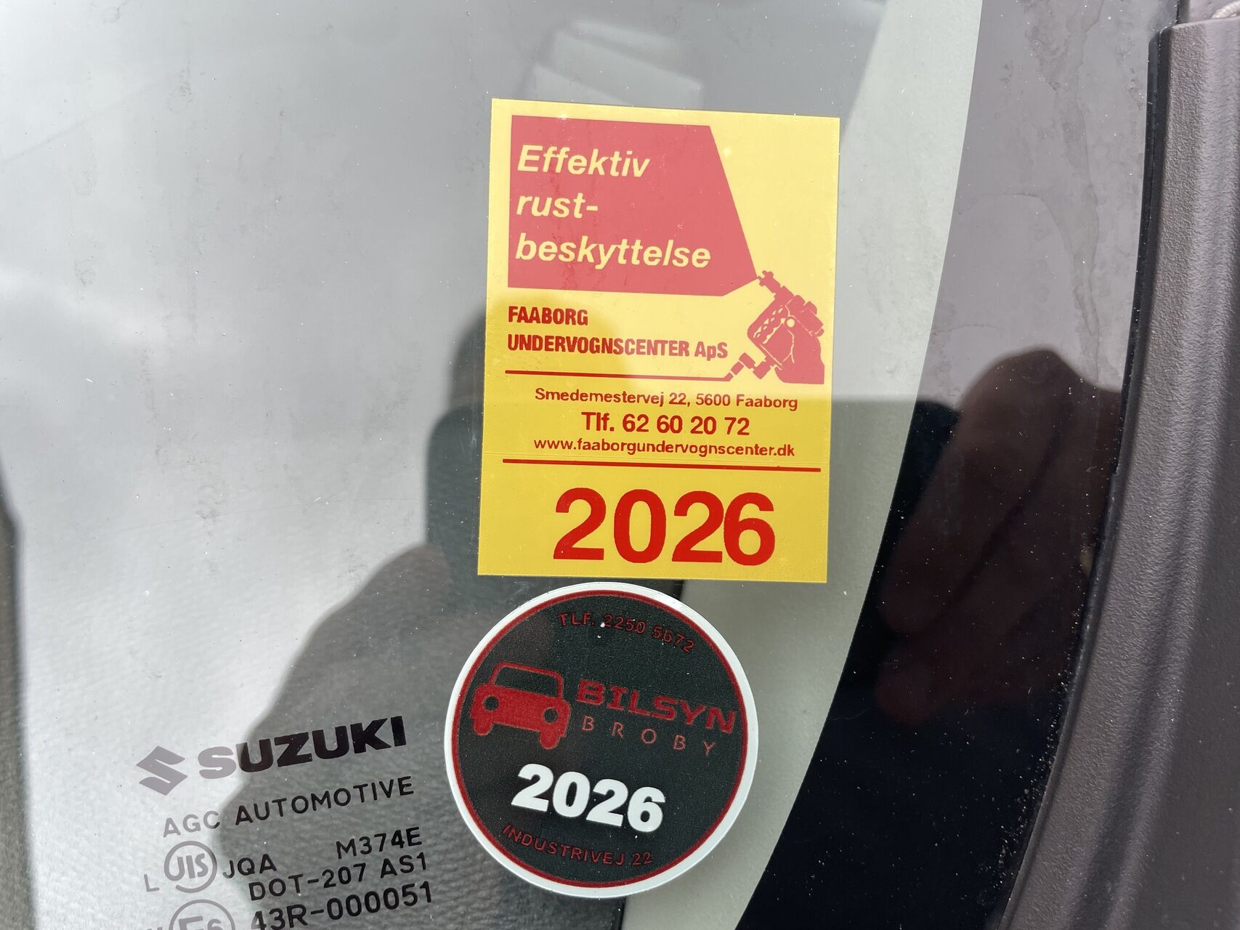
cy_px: 465
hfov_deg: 67.3
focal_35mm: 26
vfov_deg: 53.1
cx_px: 620
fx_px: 931
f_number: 1.6
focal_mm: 4.2
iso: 32
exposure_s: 1/277
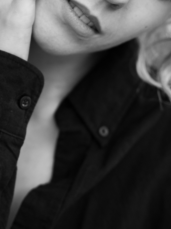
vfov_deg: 14.8
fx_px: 876
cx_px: 71
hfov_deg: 11.1
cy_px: 56
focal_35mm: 133
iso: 1600
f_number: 2.8
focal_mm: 70
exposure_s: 1/640
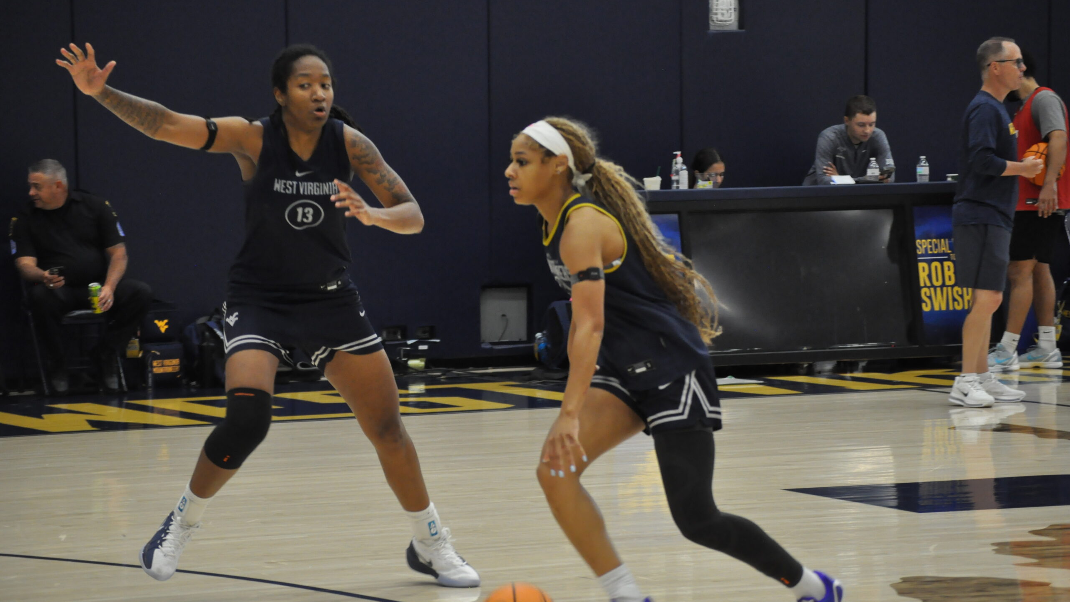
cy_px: 311
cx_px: 535
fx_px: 4369
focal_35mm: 154
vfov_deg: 7.9
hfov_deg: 14.0
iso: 1600
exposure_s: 1/250
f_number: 4.5
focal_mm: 98
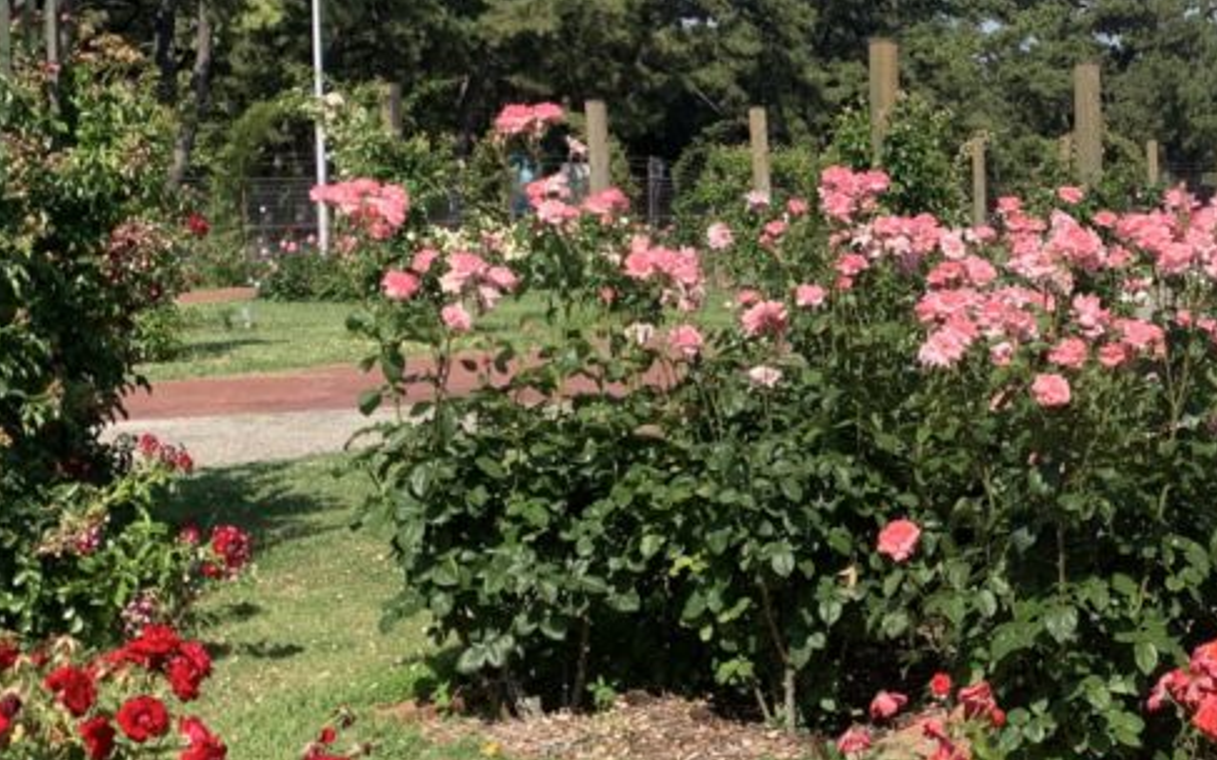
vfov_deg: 22.3
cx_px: 1070
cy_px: 302
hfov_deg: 33.5
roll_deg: +0.5
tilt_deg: -5.1
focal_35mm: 58
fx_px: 1923
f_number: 1.8
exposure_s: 1/1610
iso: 25
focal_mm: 4.25
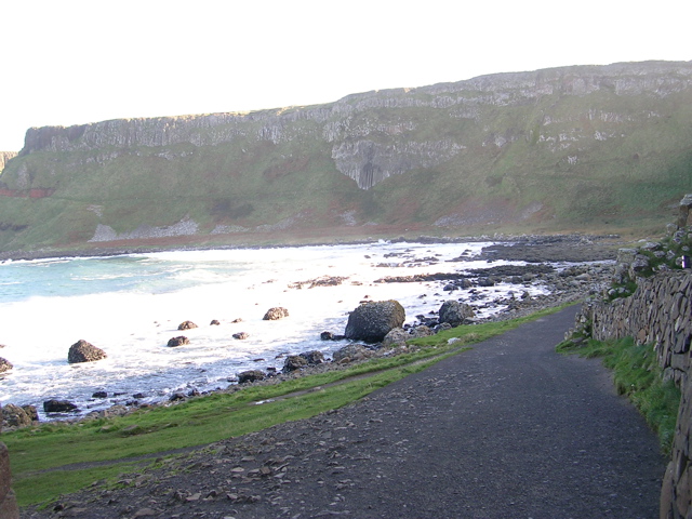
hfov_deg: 49.0
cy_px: 260
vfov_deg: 37.7
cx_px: 346
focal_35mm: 38
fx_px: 760
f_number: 2.8
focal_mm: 5.8
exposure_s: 1/111
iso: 50
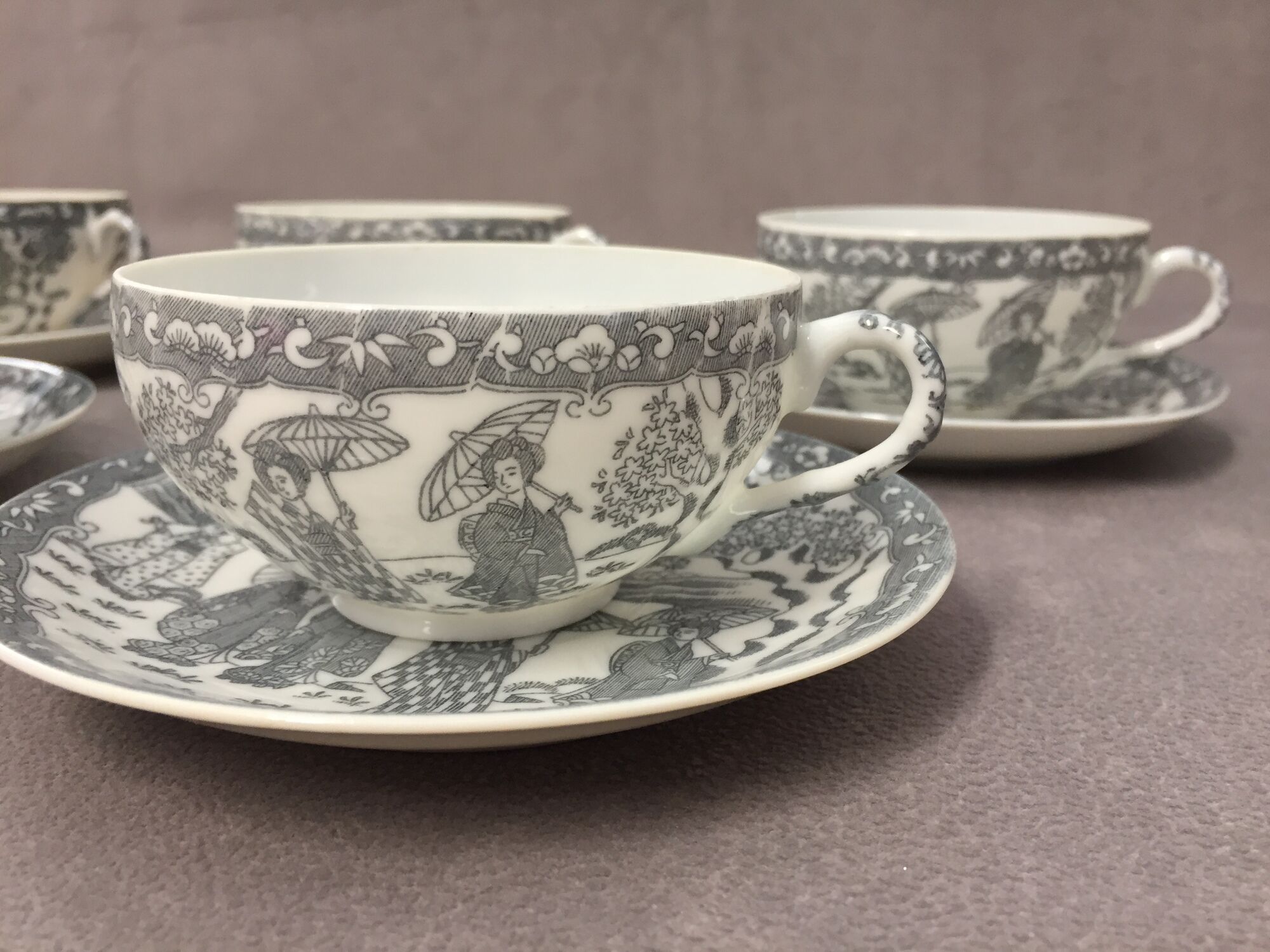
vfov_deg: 48.2
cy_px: 476
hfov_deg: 61.7
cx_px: 635
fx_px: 1064
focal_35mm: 29
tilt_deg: -15.9
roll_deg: -1.3
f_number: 2.2
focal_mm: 4.15
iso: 80
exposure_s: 1/33
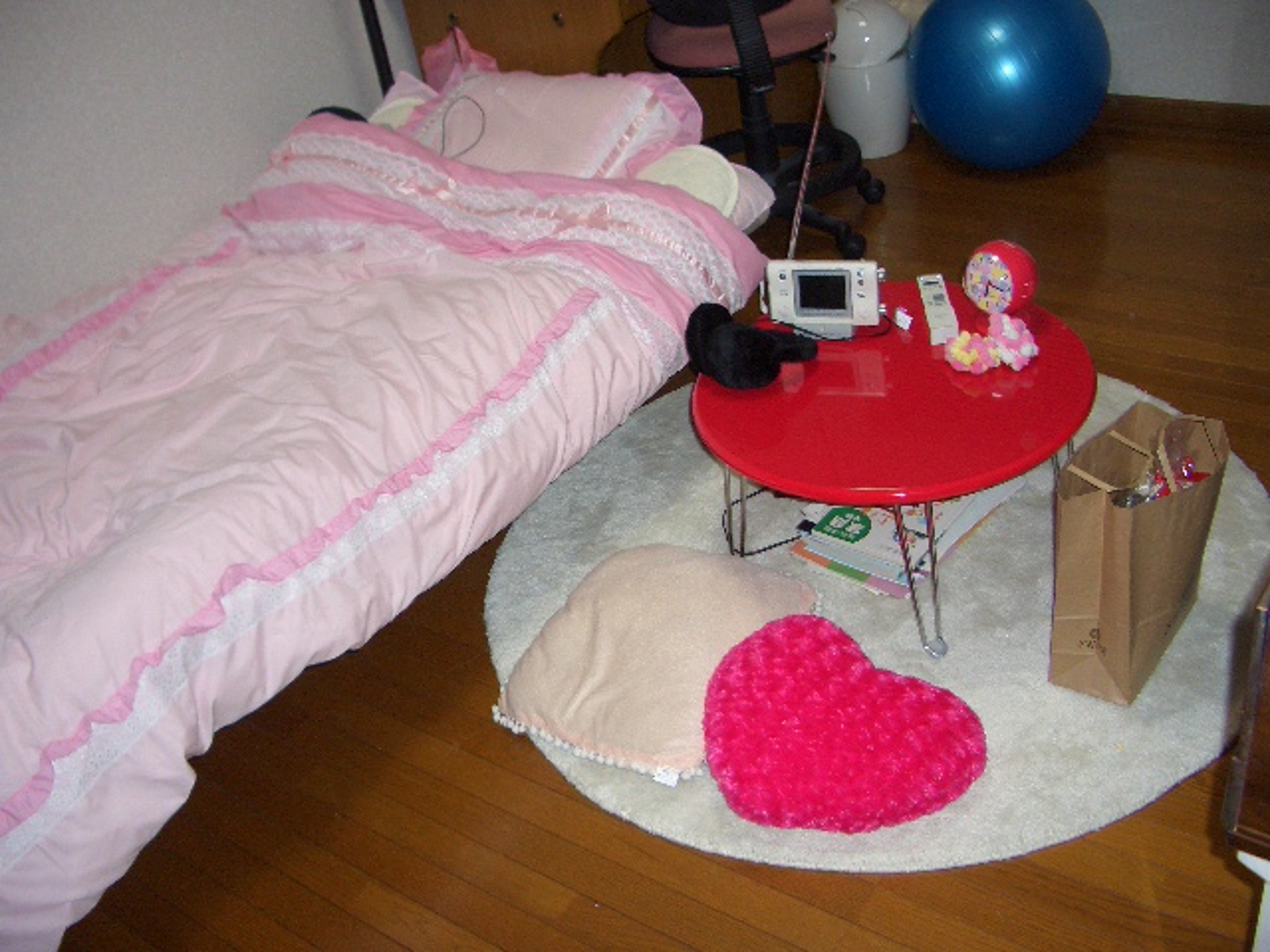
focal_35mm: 35
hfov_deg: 52.6
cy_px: 476
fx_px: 1284
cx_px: 635
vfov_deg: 40.7
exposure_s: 1/60
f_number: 2.6
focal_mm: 5.8
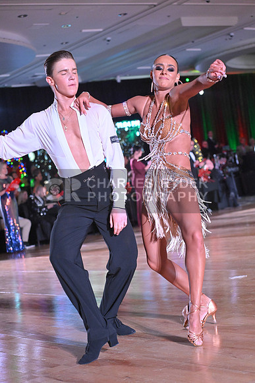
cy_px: 192
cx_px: 128
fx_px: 743
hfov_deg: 19.5
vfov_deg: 28.8
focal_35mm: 70
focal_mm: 70
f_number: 4
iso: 5000
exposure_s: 1/400
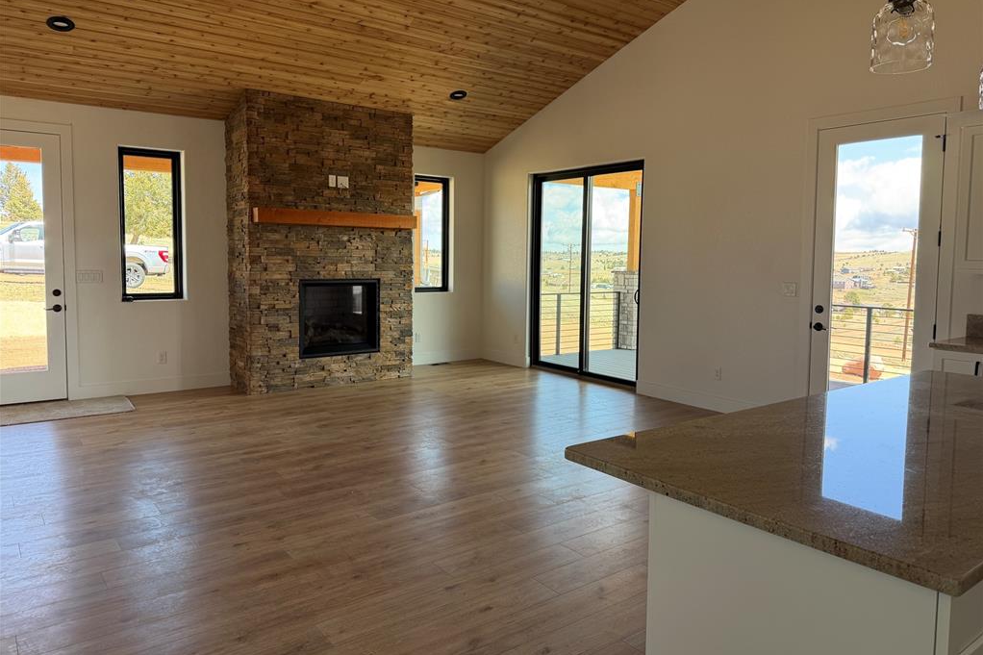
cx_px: 492
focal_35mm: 25
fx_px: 682
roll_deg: +0.2
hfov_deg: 71.5
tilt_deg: -4.2
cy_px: 303
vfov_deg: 51.2
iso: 80
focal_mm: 6.76
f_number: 1.78
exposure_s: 1/204
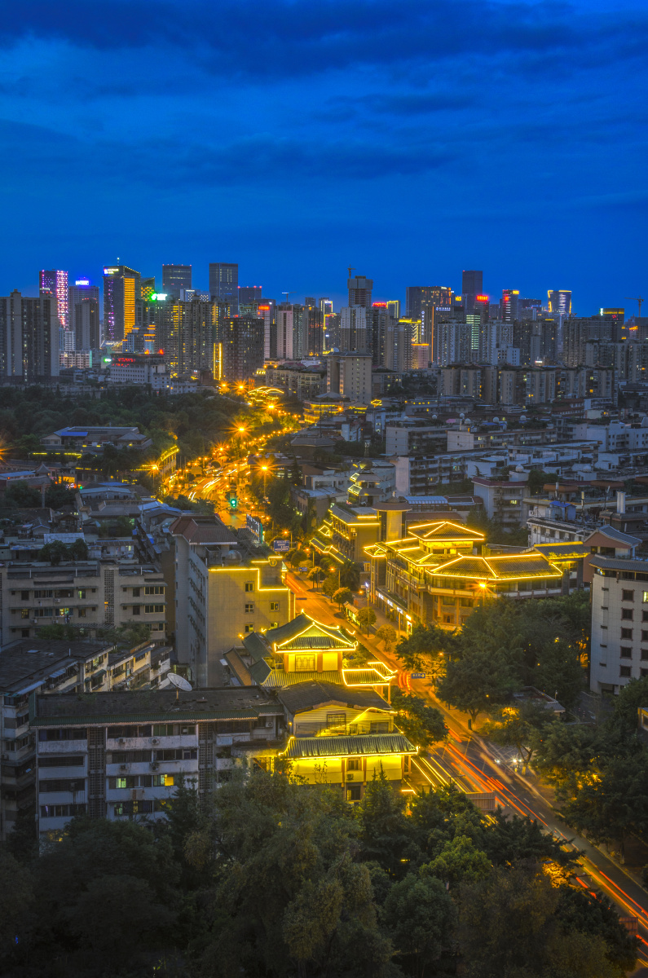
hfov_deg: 25.6
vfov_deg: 37.9
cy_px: 489
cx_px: 324
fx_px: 1424
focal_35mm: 52
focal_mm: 35
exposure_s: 3
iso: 100
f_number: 10
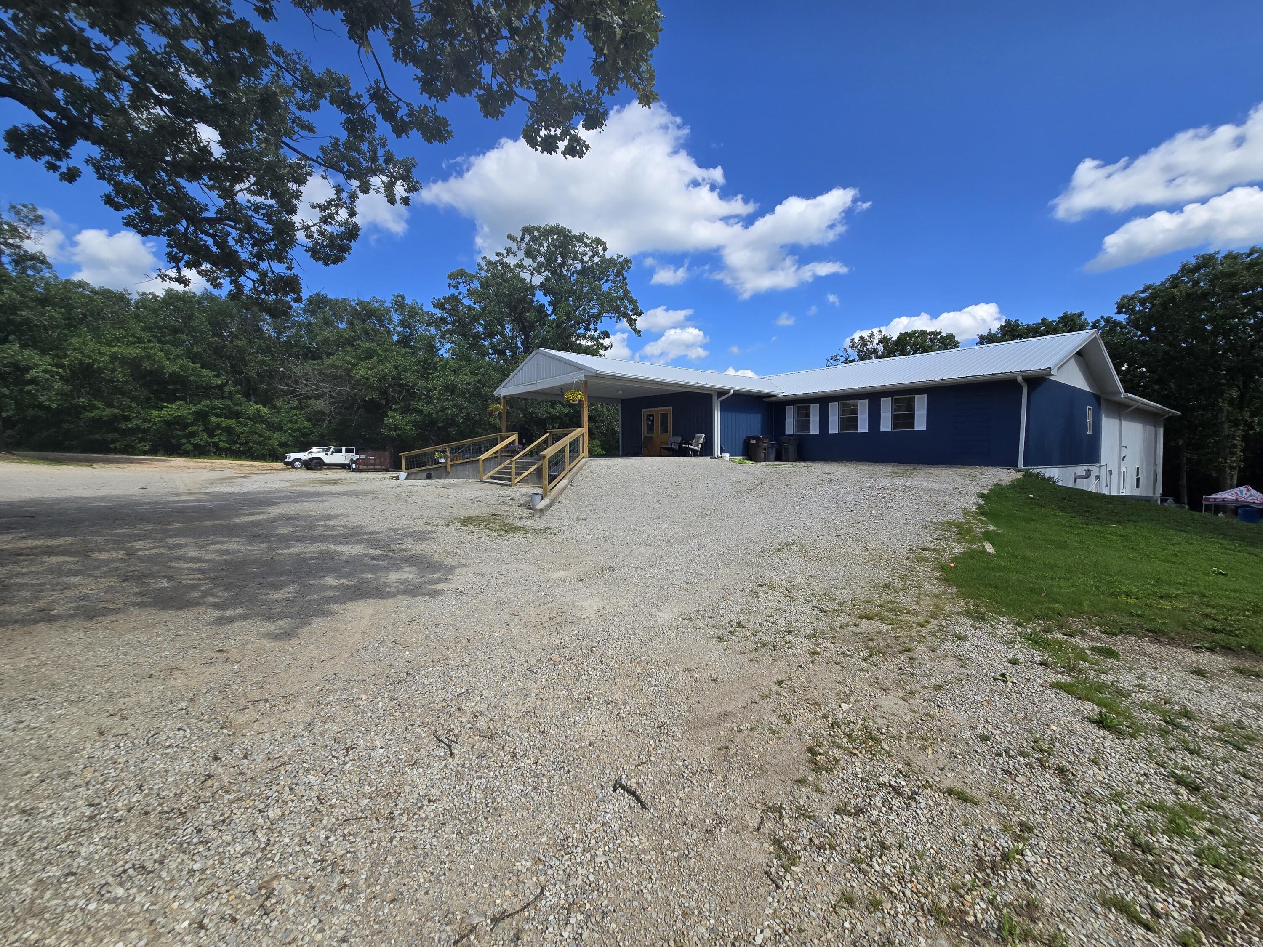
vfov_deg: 89.9
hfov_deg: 106.2
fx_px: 474
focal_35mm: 13
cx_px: 632
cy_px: 474
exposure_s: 1/2240
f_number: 2.2
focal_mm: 2.2
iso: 50
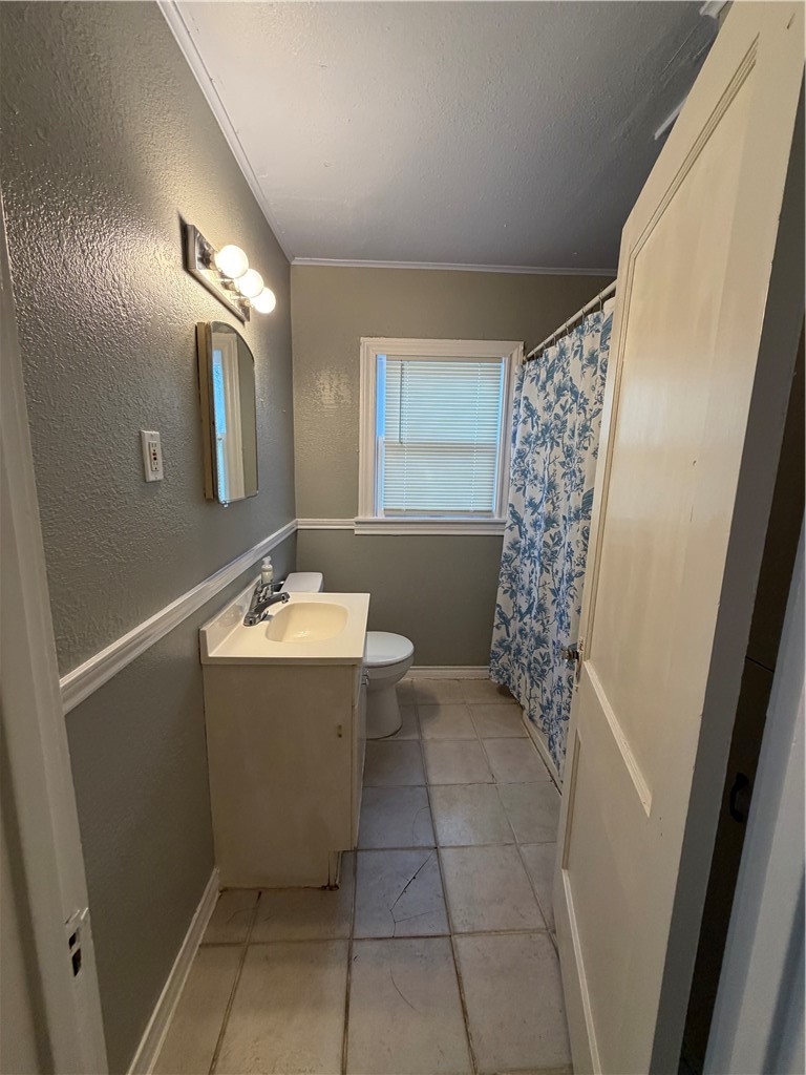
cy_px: 538
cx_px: 403
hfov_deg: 85.7
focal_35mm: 14
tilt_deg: -9.8
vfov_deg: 102.1
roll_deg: -1.8
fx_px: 435
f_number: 2.2
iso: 320
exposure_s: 1/120
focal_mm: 2.22
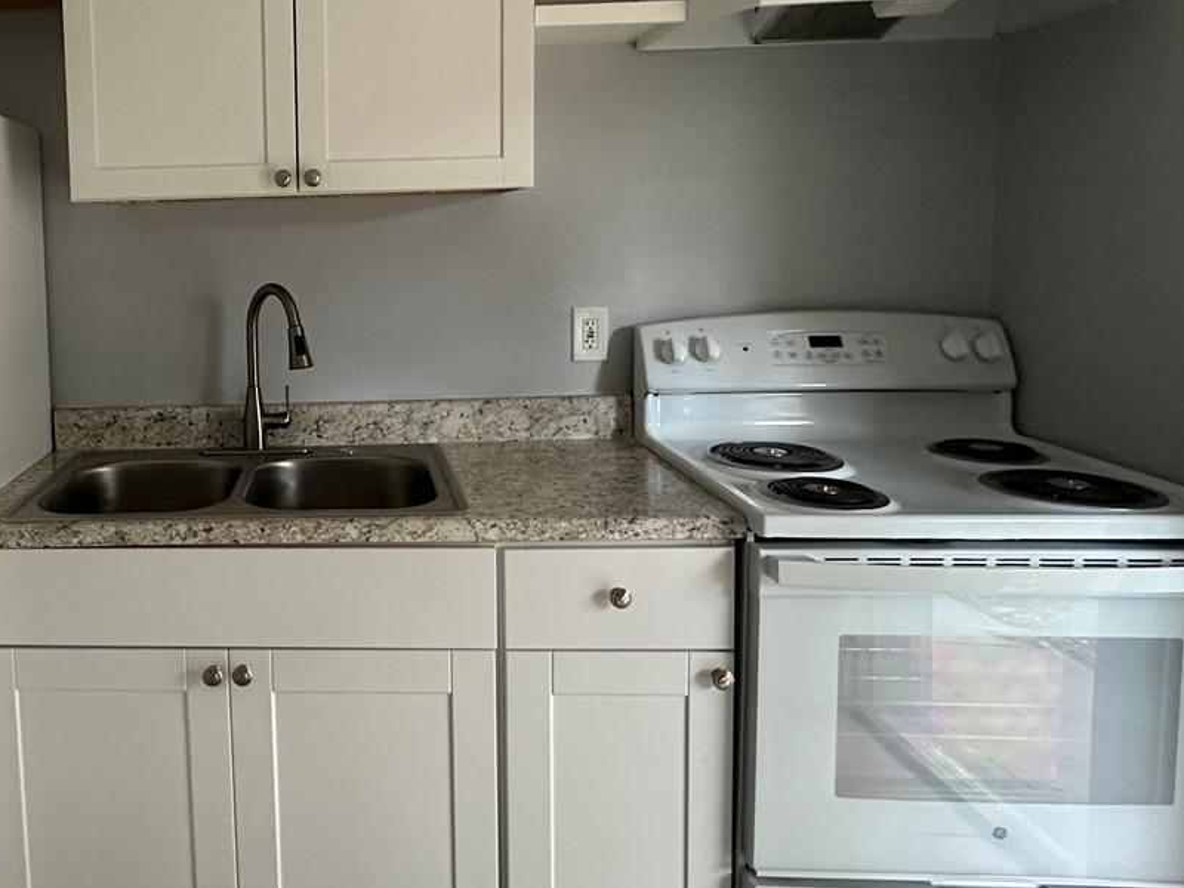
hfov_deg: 59.4
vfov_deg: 49.1
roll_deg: +1.7
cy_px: 317
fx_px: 958
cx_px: 269
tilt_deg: -4.5
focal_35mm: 28
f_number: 2.2
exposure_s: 1/60
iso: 500
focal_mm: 2.22
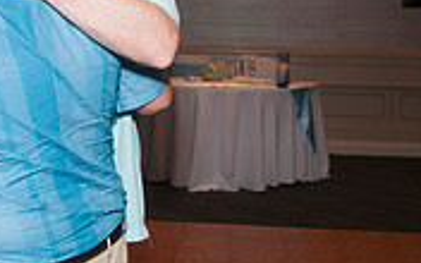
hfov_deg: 23.7
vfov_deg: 15.2
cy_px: 175
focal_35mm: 86
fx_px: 987
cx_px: 73
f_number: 5.6
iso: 400
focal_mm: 22
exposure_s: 1/60
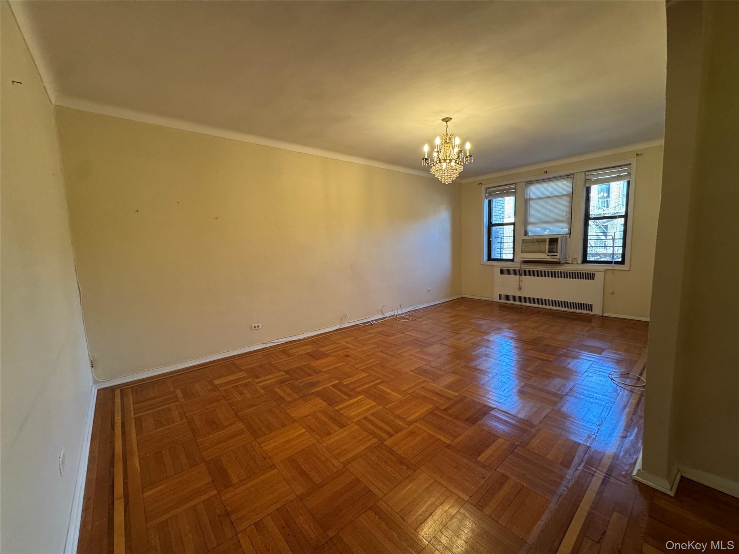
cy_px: 277
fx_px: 299
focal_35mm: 14
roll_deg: +1.7
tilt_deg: -6.6
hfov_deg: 102.1
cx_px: 370
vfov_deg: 85.7
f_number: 2.2
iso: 320
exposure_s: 1/120
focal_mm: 2.22
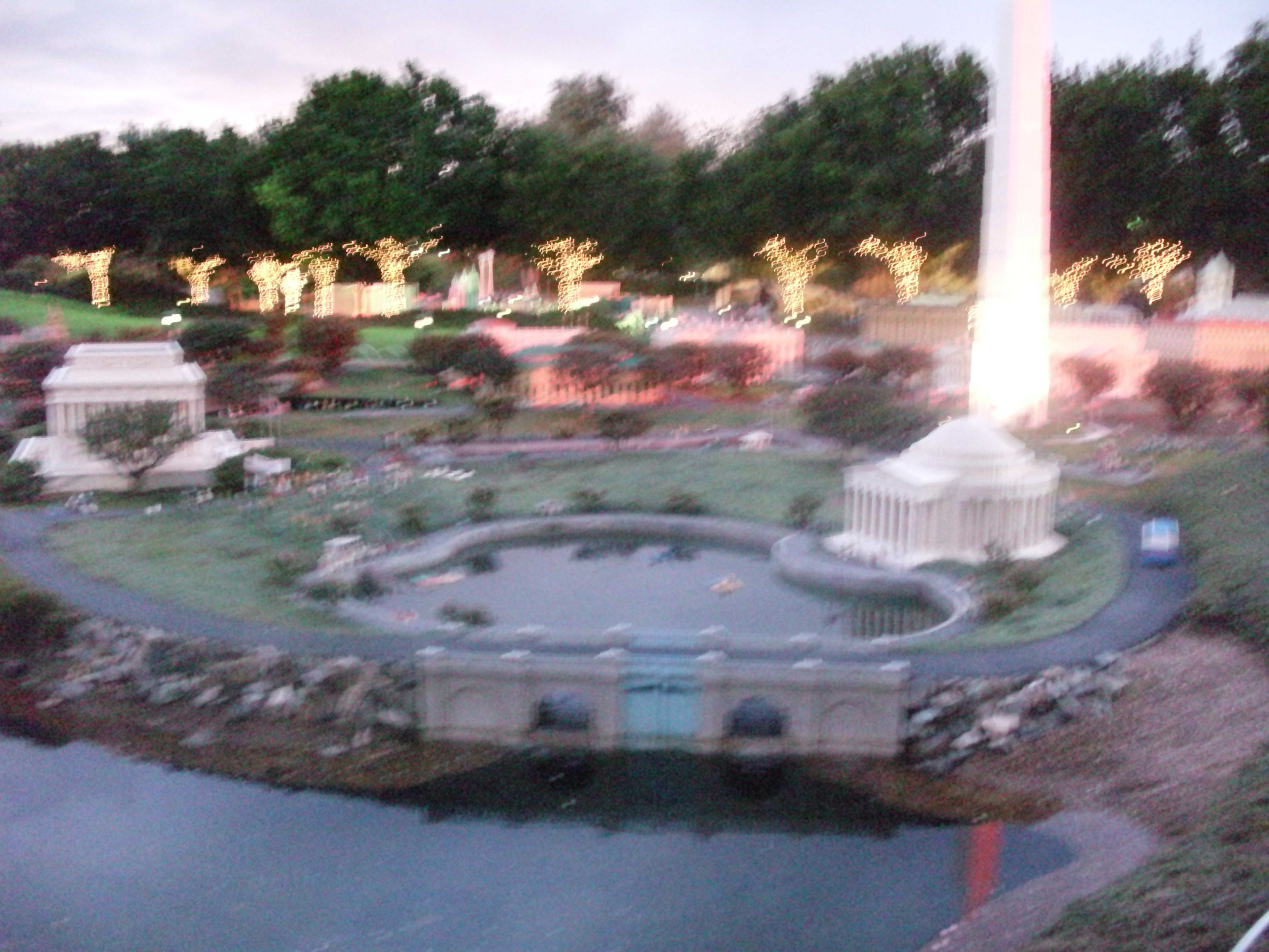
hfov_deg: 49.0
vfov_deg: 37.7
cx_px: 634
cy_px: 476
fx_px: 1393
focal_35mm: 38
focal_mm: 6.3
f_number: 3.1
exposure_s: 1/5
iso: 1600
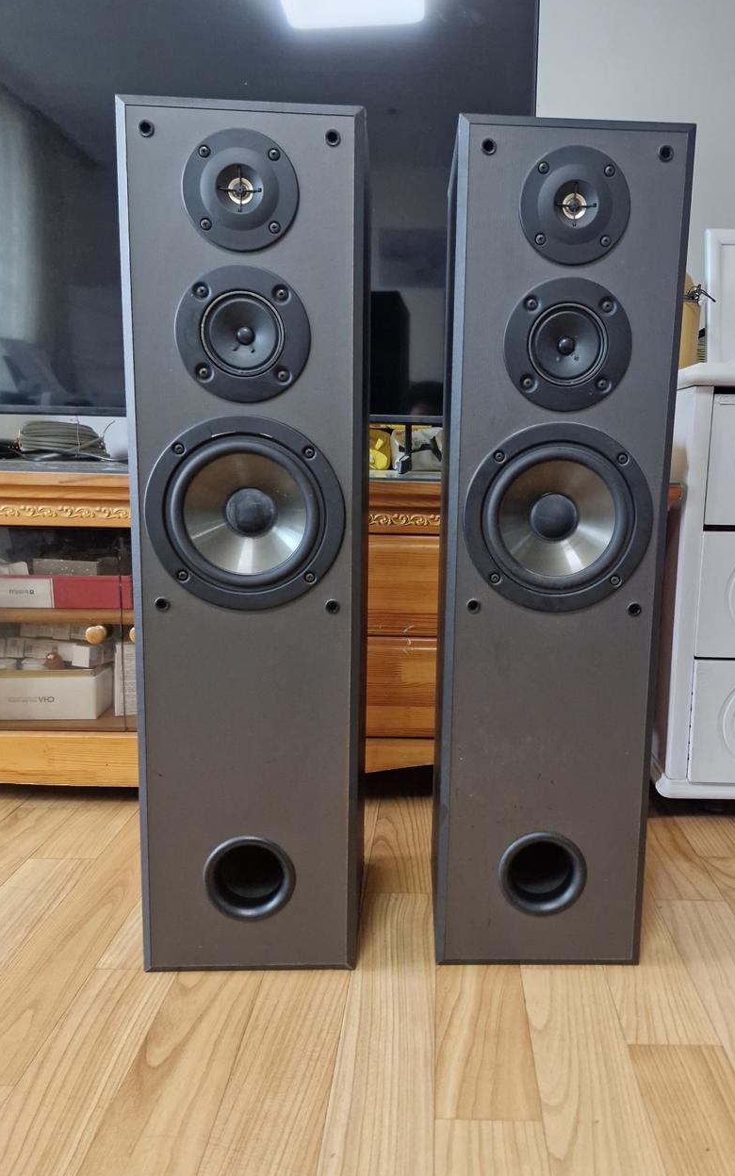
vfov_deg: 72.5
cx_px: 429
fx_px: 801
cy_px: 583
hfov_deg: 49.1
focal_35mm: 25
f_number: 1.8
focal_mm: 5.54
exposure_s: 1/120
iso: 800
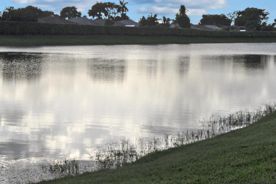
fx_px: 698
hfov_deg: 22.4
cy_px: -7
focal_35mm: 91
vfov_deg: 14.7
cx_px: 148
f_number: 13
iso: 200
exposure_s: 1/640
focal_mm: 20
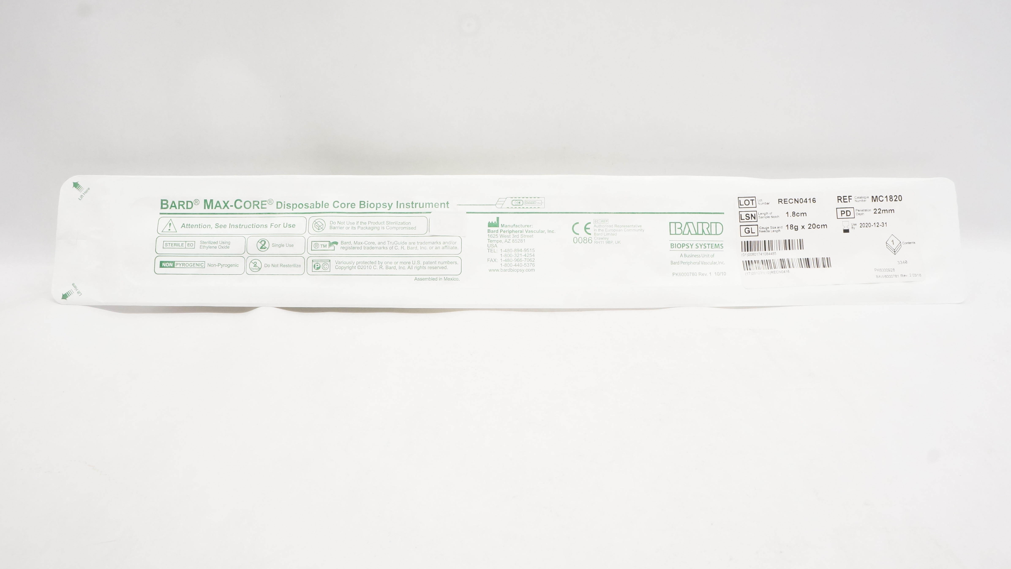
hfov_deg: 66.1
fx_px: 777
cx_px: 505
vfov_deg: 40.0
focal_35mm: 29
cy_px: 233
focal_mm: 18
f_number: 11
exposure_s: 1/30
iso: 800
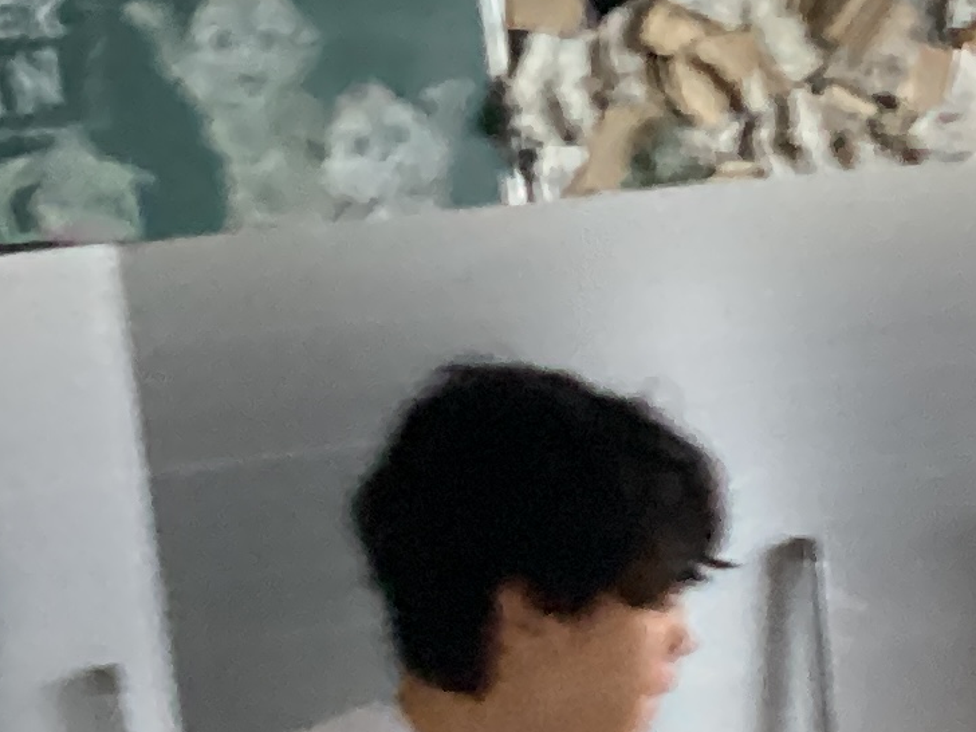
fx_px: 3919
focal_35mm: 139
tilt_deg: -14.3
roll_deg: +3.6
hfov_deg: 12.9
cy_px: 774
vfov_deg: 10.6
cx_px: 1740
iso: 400
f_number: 2.4
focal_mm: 3.3
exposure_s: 1/33
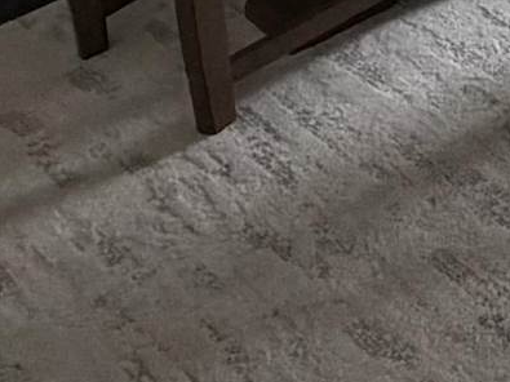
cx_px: 1402
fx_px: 1605
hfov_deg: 12.1
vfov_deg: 11.3
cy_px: -528
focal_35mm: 109
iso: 250
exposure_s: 1/121
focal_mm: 2.22
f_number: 2.2
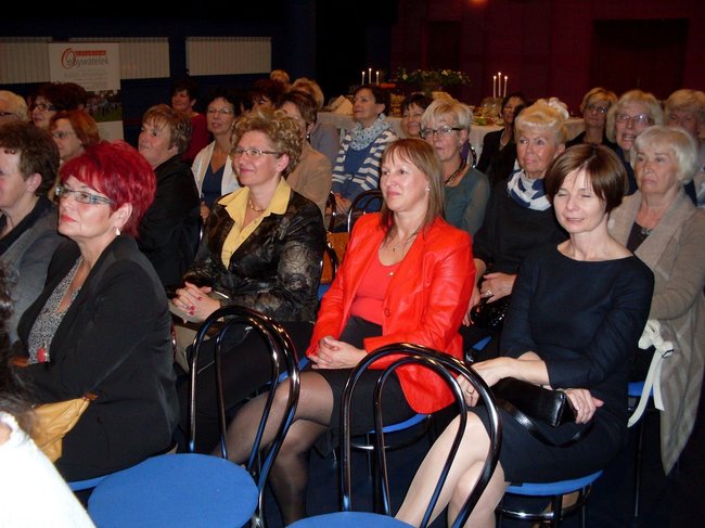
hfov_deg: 49.0
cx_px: 352
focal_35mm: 38
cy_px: 264
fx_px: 774
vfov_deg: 37.7
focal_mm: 6.3
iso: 160
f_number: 2.8
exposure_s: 1/45
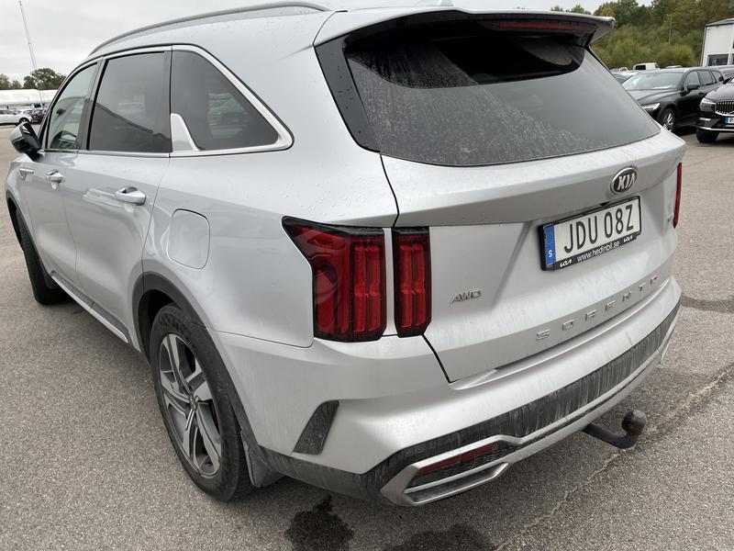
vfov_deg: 53.1
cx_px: 367
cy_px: 276
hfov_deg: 67.3
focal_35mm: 26
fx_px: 551
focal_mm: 4.2
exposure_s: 1/360
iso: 32
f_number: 1.6
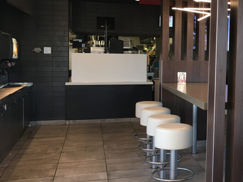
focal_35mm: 56
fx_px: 393
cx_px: 229
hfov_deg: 32.3
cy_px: 67
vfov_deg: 26.0
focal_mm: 4.15
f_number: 2.2
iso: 25
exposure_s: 1/30
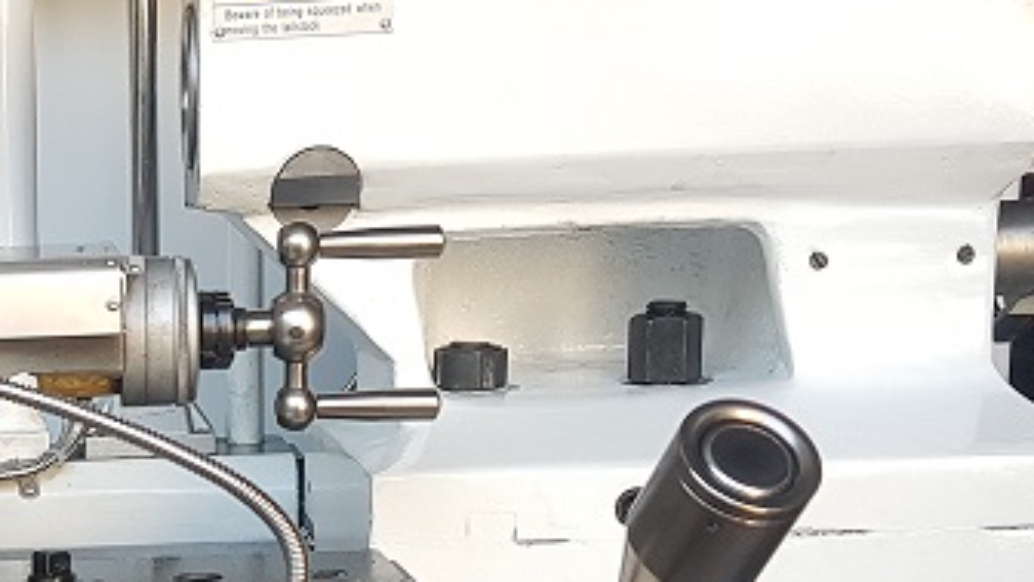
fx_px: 2330
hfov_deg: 23.6
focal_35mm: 85
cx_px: -74
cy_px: 751
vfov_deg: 13.7
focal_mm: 4.2
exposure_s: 1/100
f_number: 1.7
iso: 50
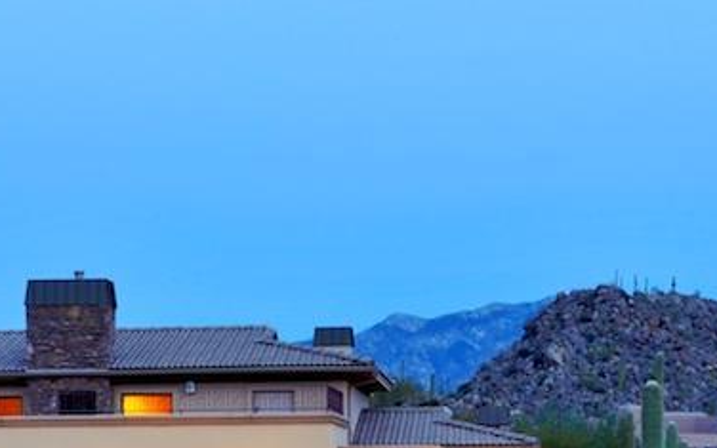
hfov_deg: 16.9
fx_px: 2384
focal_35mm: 122
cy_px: 460
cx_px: 99
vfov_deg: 10.6
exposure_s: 1/2
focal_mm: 44
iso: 400
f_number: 5.6
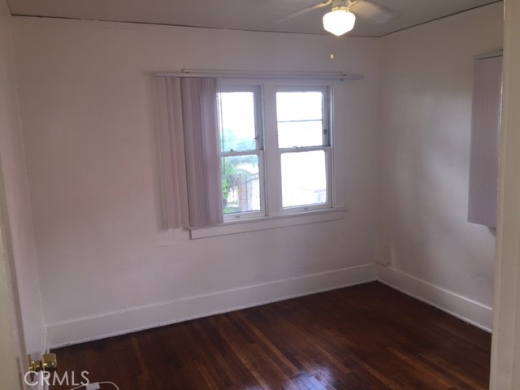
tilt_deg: -8.5
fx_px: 436
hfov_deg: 61.7
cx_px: 260
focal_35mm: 29
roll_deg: +1.8
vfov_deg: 48.2
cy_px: 195
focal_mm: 4.15
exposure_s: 1/60
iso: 40
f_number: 2.2
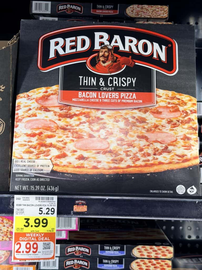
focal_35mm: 48
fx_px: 373
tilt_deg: -1.9
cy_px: 135
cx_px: 101
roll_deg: -2.5
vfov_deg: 39.7
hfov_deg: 30.3
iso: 50
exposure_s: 1/60
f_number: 1.78
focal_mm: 6.76
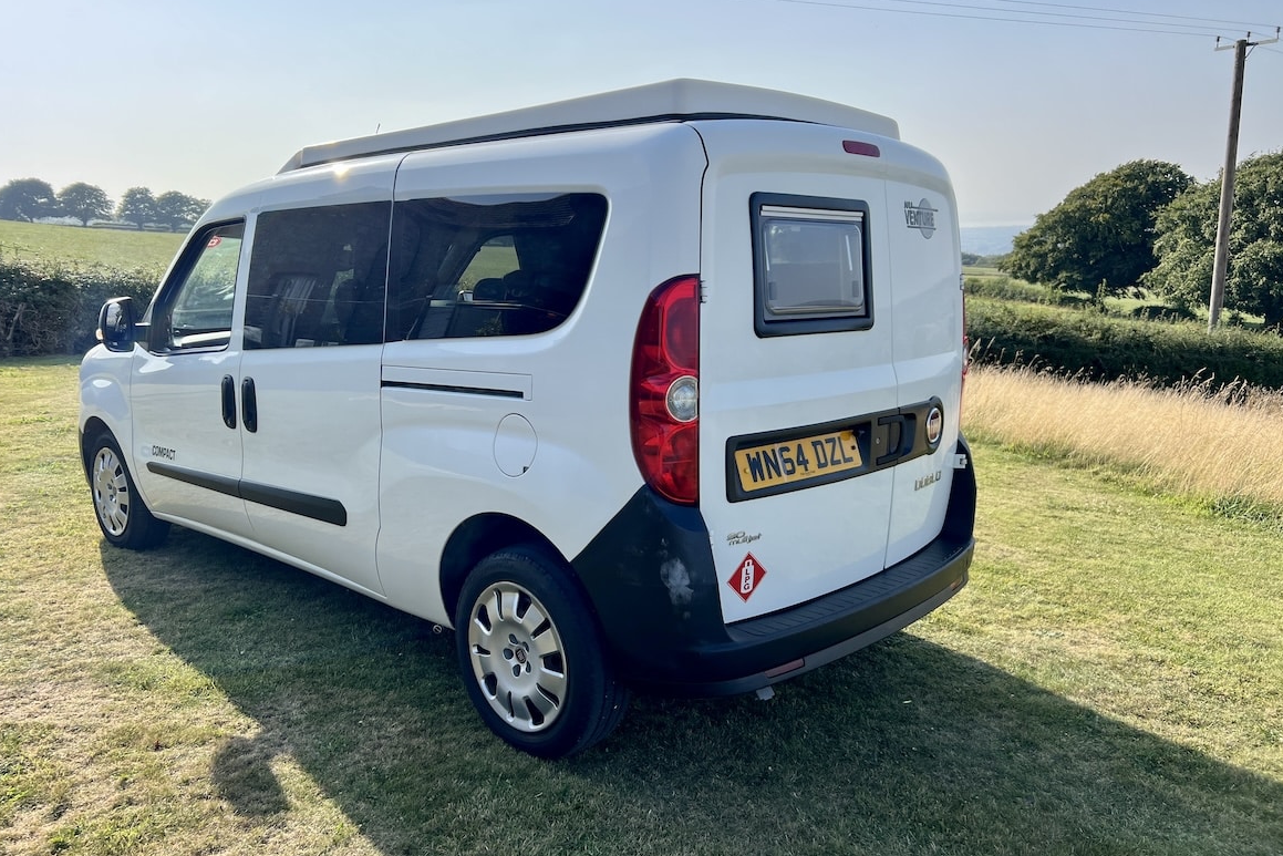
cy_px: 422
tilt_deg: -12.6
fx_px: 998
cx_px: 632
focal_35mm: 28
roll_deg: +1.8
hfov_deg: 65.5
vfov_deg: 46.4
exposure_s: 1/2571
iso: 50
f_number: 1.5
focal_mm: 5.7
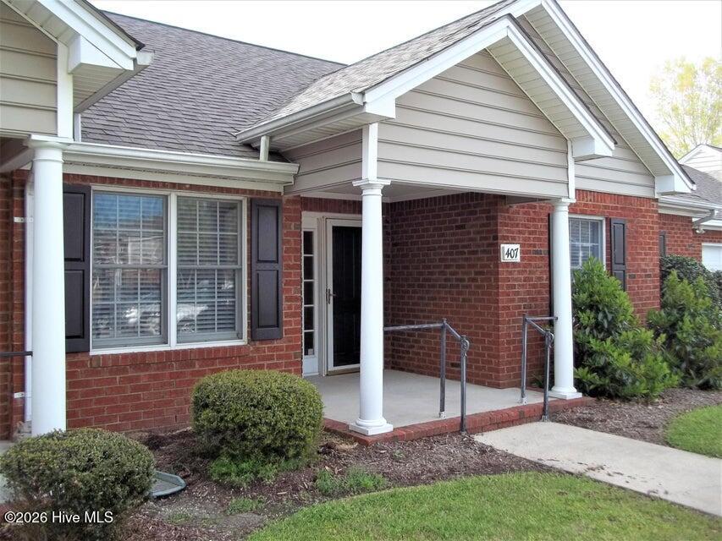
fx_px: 668
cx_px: 361
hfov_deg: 56.8
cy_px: 270
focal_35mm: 32
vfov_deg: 44.2
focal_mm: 5.7
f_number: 2.9
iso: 64
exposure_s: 1/250
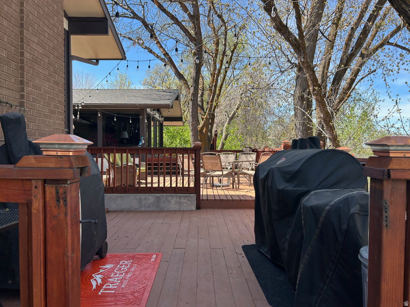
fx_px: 308
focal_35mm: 26
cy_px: 154
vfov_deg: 53.1
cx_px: 205
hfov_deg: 67.3
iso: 50
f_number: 1.5
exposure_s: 1/1029
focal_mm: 5.7
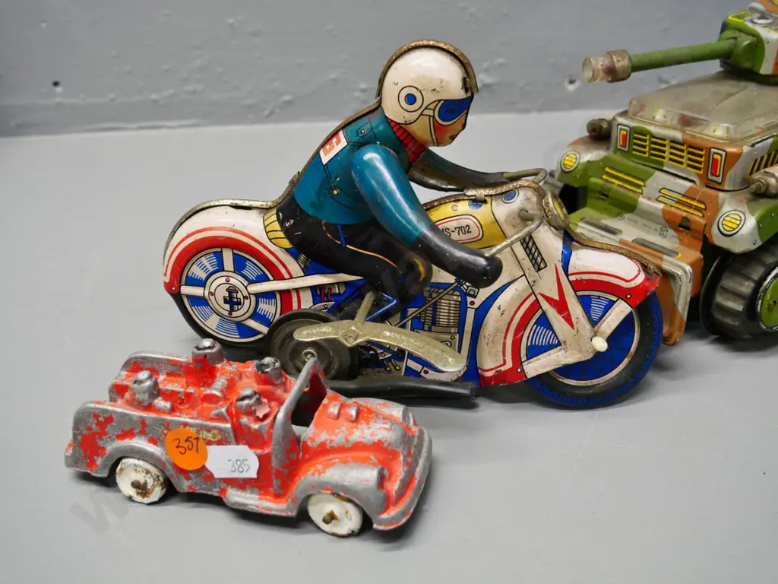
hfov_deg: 46.8
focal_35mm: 40
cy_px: 292
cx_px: 389
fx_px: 899
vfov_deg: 36.0
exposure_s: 1/60
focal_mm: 20
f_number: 5.6
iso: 1600
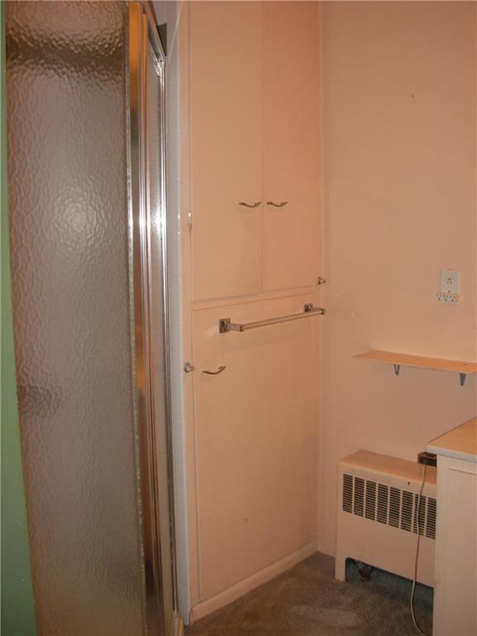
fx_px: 698
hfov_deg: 37.7
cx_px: 238
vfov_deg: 49.0
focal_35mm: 38
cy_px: 318
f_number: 2.9
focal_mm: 6.3
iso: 89
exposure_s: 1/25.3
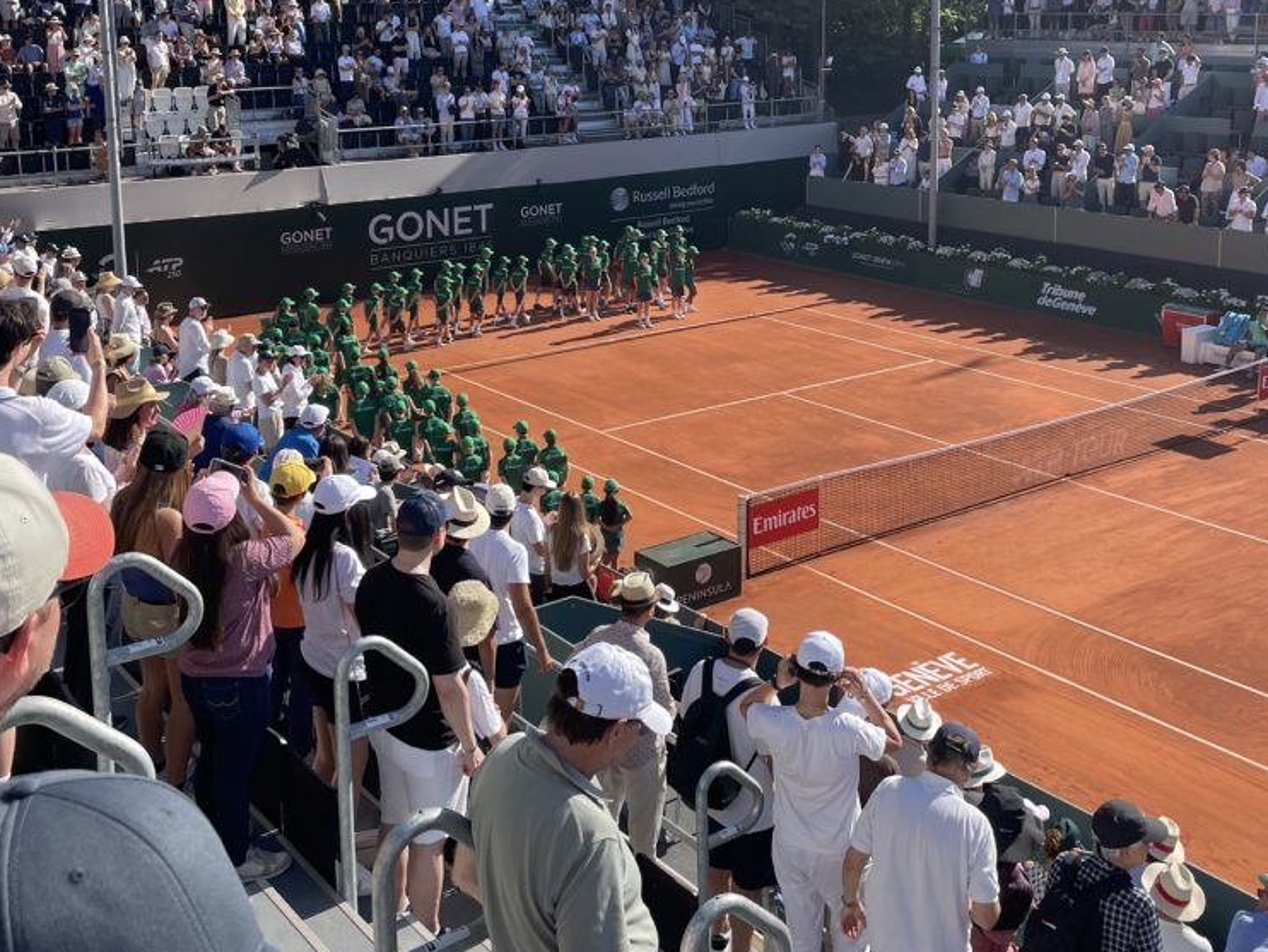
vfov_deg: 34.4
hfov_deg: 45.8
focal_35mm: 41
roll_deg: +1.1
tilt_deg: -8.7
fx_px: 1502
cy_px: 227
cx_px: 660
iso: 32
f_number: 1.6
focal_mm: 4.2
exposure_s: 1/1795
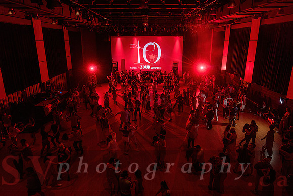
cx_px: 146
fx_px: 196
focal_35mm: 24
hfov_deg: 73.4
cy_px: 98
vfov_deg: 52.9
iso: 1000
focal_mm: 24
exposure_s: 1/40
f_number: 3.5
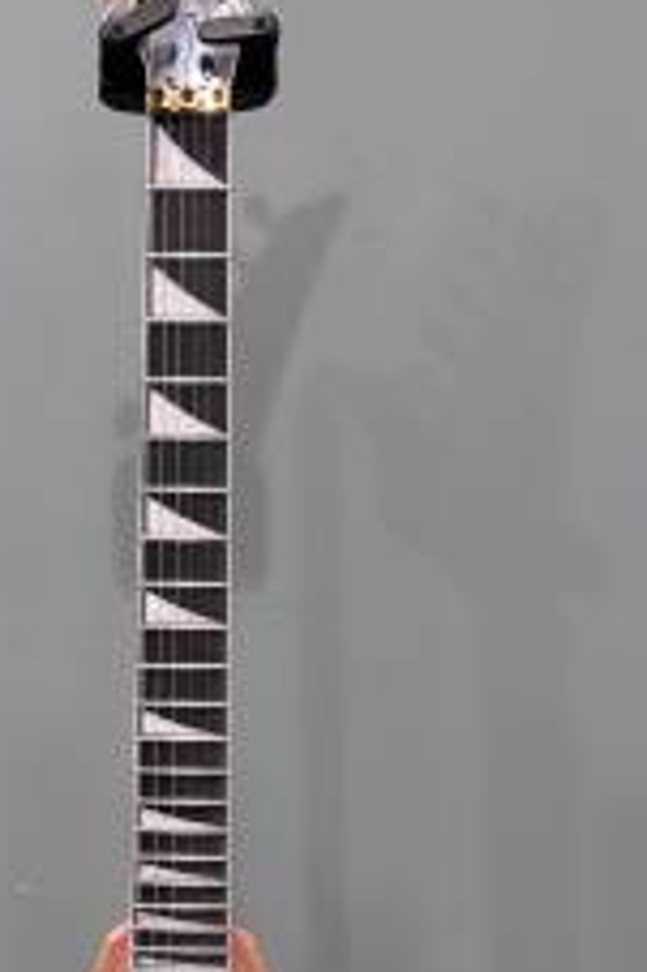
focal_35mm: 62
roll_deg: -0.7
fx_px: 1674
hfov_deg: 21.7
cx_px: 159
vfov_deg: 31.3
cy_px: 814
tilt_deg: -15.8
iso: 320
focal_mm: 5.96
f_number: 1.6
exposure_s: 1/60
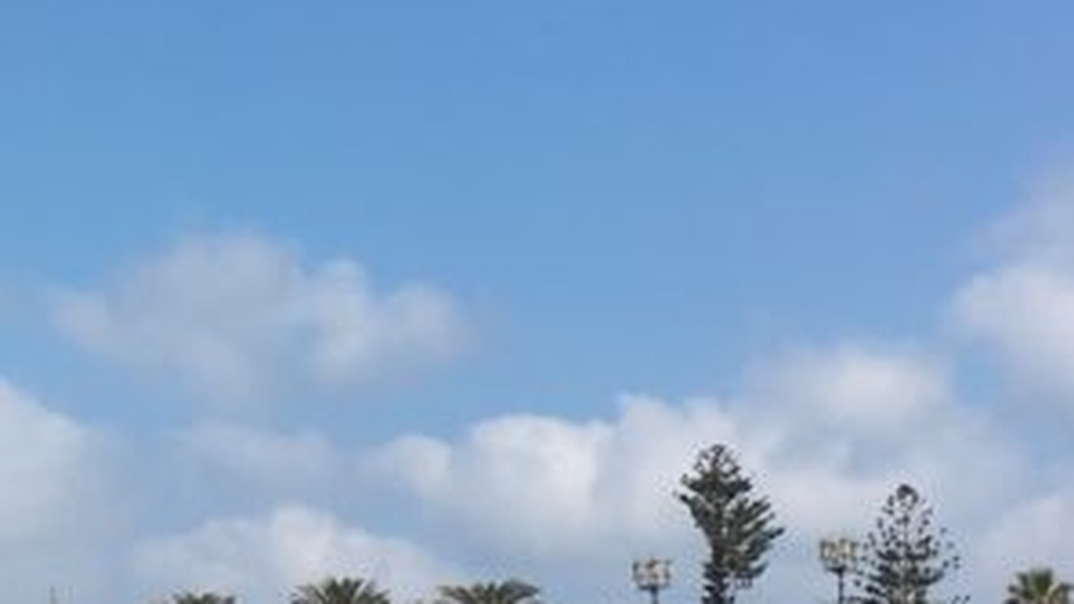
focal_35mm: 109
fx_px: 3104
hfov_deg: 19.1
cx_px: -11
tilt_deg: +7.5
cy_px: 499
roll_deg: +0.9
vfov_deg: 11.1
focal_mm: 4.15
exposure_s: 1/2331
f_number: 2.2
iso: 25
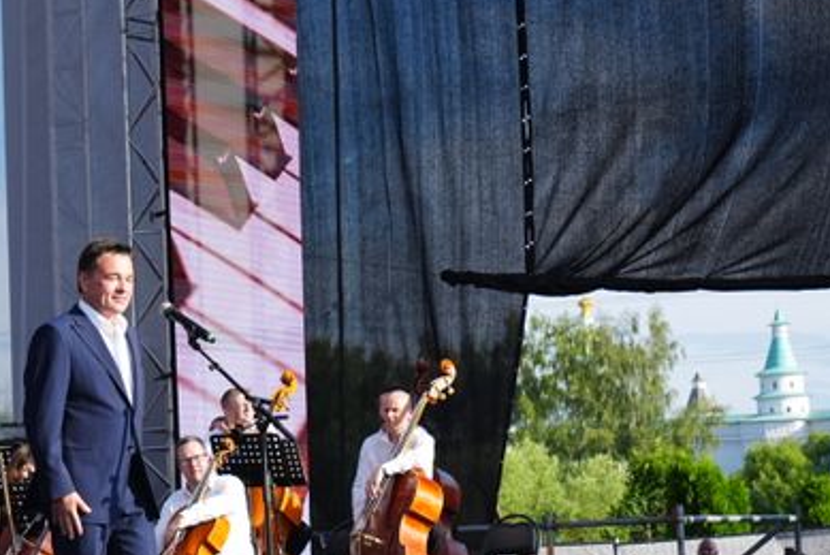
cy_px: 448
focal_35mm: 120
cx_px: 153
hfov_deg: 16.9
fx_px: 2769
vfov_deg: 11.4
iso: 500
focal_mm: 67
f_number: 5
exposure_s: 1/1250
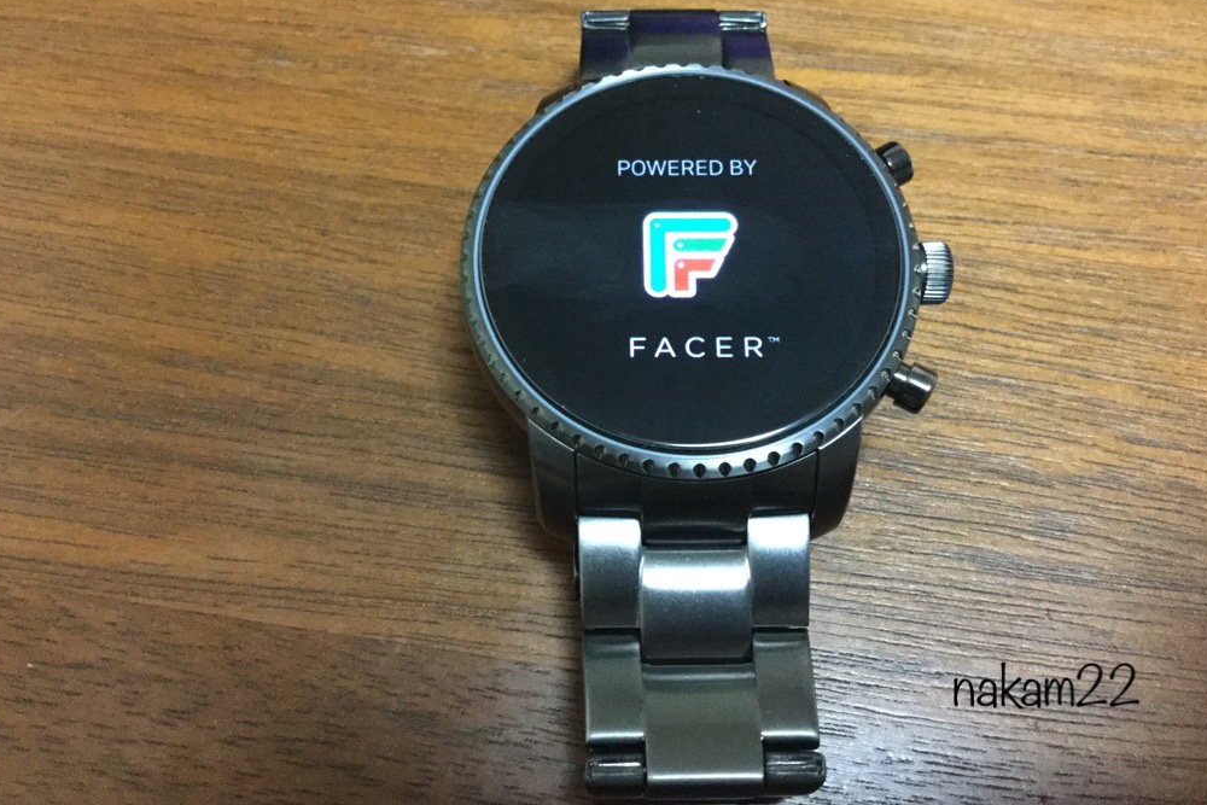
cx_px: 605
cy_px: 371
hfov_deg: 57.2
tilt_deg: -67.3
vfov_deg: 40.0
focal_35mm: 33
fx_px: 1107
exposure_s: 1/15
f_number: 2.4
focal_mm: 3.3
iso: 320
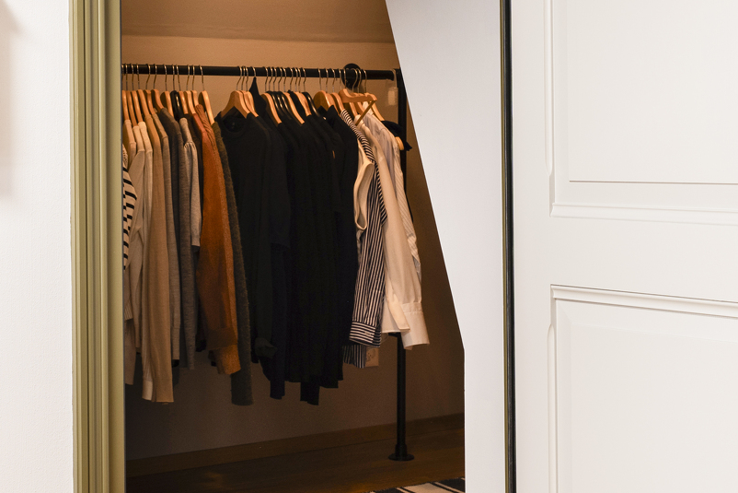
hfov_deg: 29.3
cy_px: 145
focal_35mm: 69
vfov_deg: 19.8
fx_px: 1406
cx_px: 297
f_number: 8
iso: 100
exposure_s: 1/3
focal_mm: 21.5
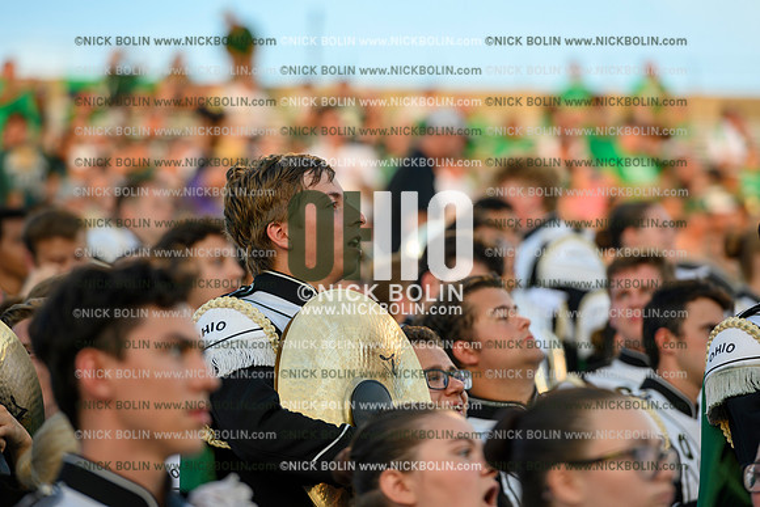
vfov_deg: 6.9
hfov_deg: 10.3
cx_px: 380
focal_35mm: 200
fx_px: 4223
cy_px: 254
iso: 160
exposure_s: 1/125
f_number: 4
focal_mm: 200
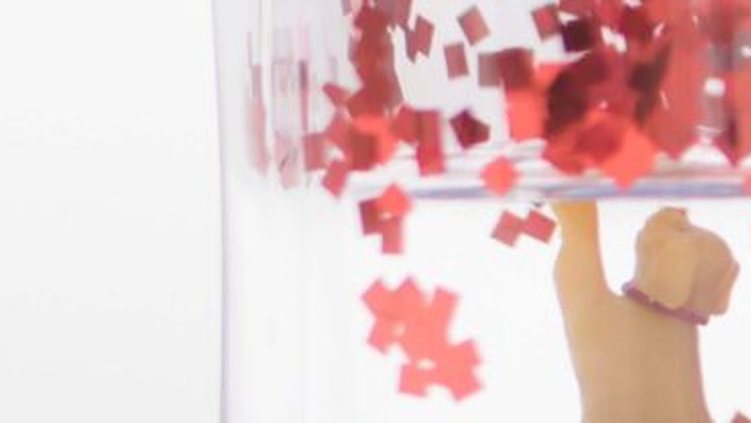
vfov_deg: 1.6
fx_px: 15202
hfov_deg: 2.8
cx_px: 839
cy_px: -800
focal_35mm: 763
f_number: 3.2
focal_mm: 105
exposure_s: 1/200
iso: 31
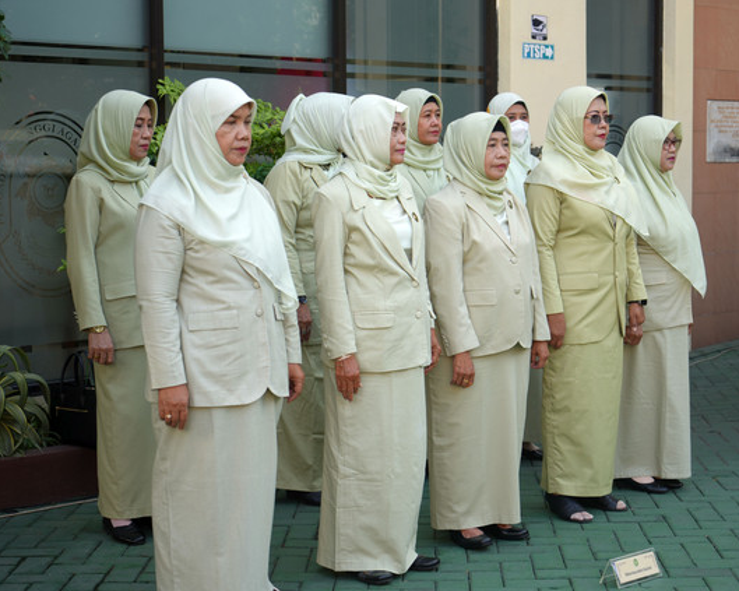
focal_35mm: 67
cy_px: 297
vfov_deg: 22.8
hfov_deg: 28.2
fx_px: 1465
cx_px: 441
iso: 100
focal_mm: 59
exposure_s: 1/160
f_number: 4
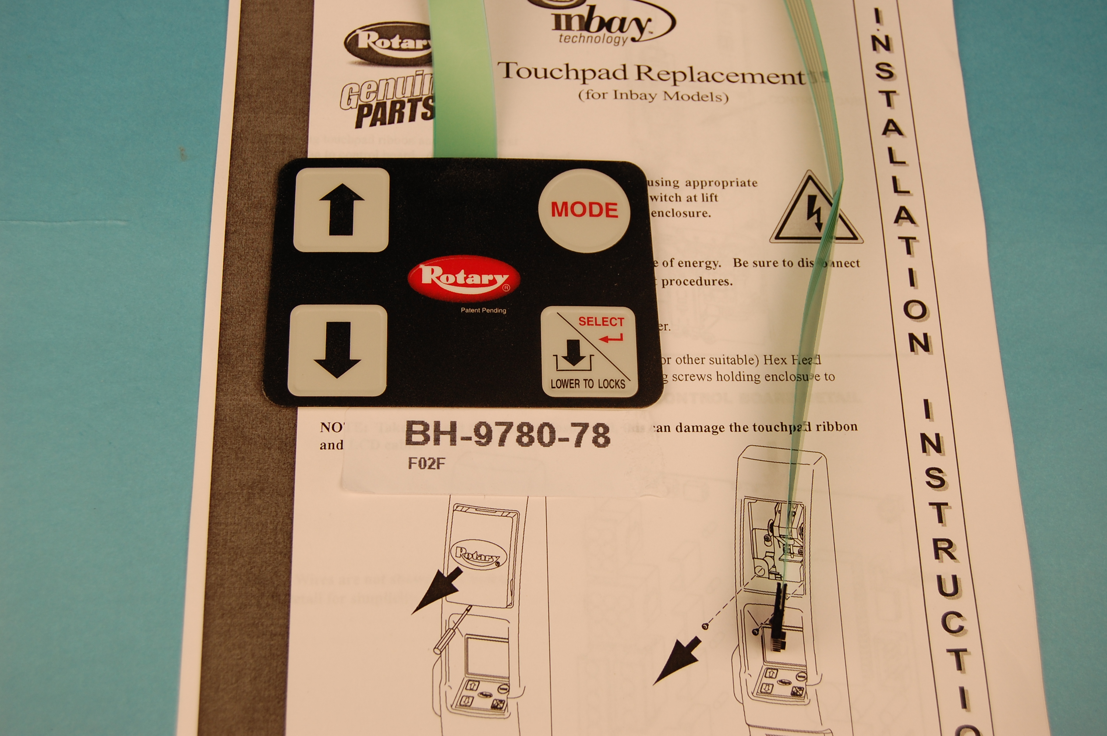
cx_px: 554
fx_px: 1475
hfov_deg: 41.1
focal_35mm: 48
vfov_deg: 28.0
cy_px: 368
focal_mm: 32
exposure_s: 1/200
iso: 200
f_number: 7.1
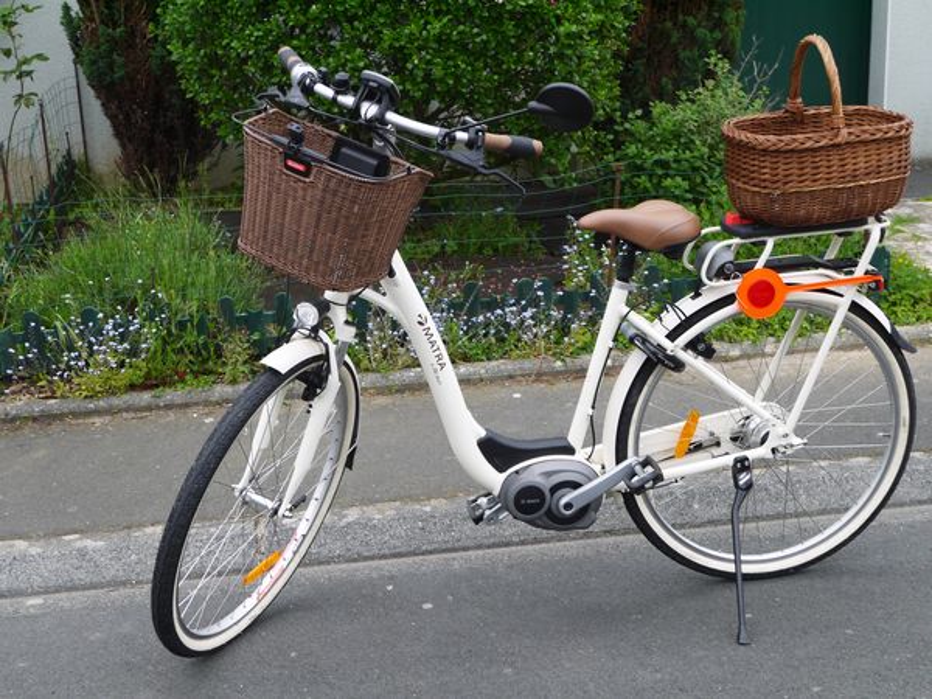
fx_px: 1508
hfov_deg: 34.3
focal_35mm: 56
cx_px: 466
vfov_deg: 26.1
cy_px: 350
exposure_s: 1/100
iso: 160
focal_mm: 28
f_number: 5.6
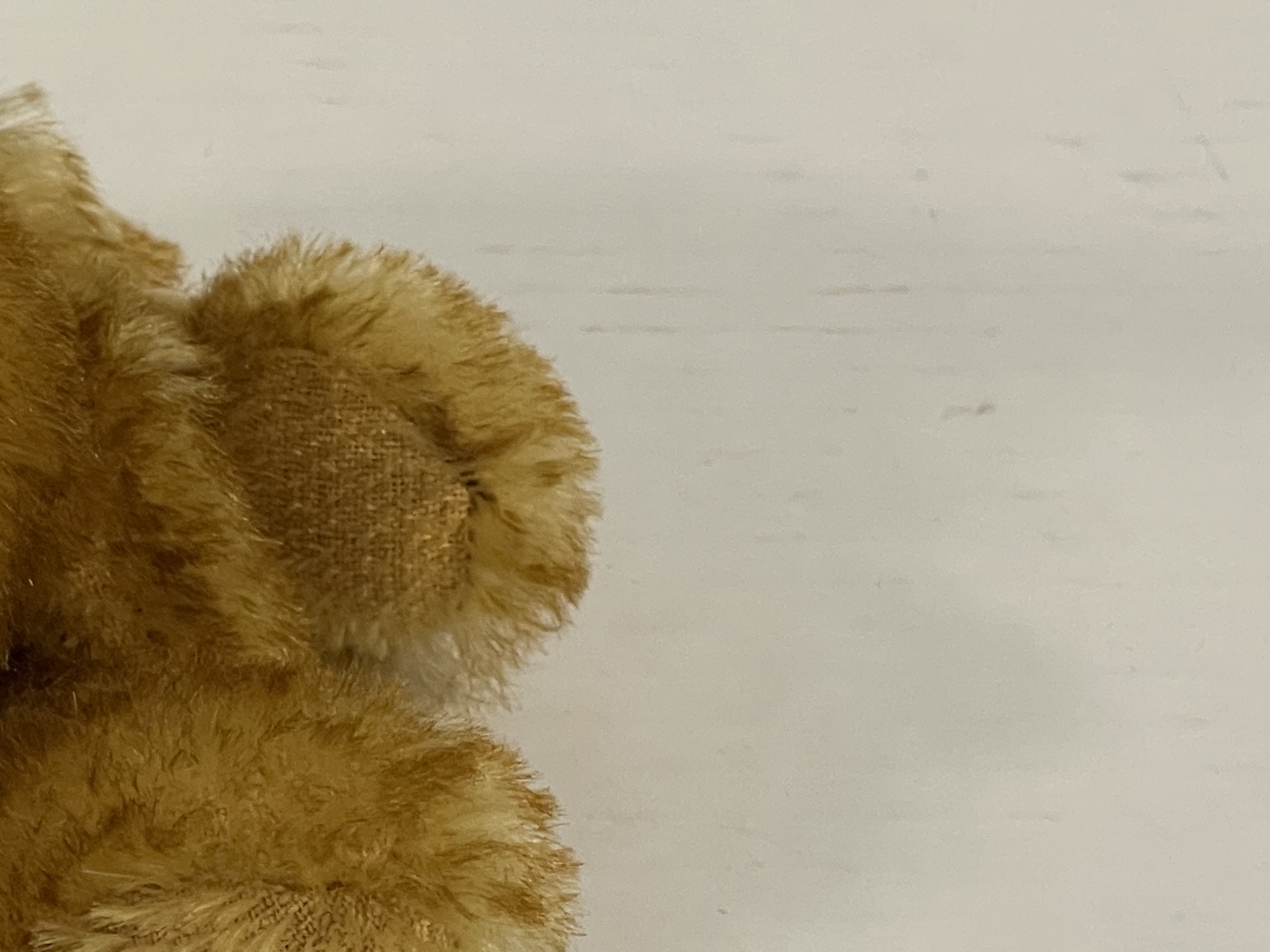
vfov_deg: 9.0
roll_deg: -3.7
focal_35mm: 165
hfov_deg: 11.8
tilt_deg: -33.2
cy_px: 499
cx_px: -153
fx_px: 6054
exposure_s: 1/50
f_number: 2.2
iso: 160
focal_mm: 7.5
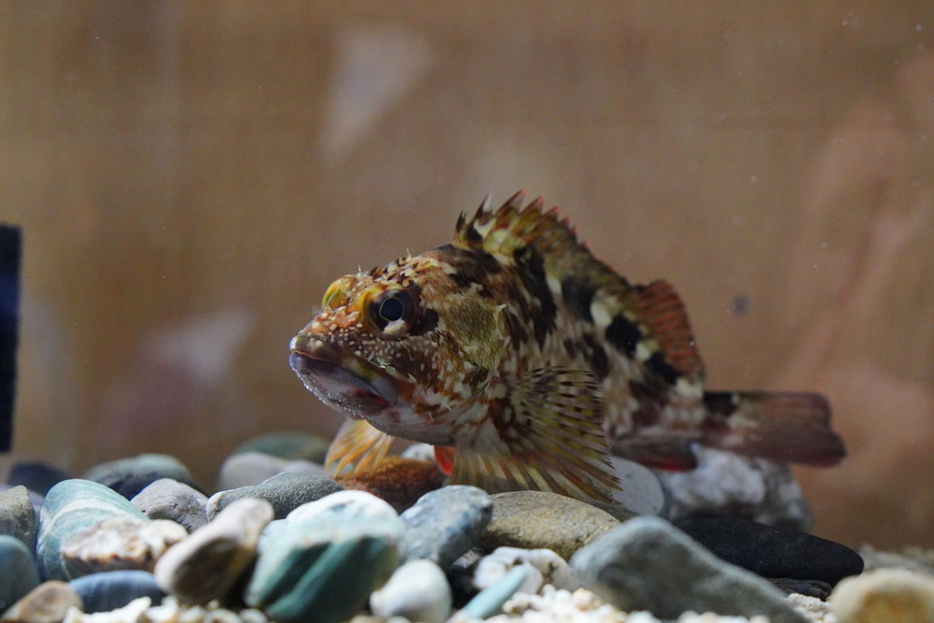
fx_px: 1972
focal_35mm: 76
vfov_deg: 17.9
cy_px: 310
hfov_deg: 26.7
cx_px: 462
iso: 3200
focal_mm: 50
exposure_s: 1/60
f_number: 3.5
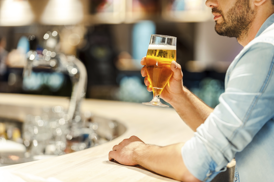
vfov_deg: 13.4
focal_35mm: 102
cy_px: 91
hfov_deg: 20.0
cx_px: 137
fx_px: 776
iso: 320
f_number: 3.2
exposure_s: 1/80
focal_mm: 102
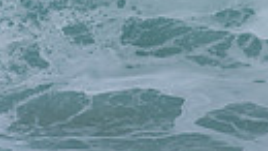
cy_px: -63
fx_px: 16650
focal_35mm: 2344
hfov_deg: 0.9
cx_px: 64
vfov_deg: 0.5
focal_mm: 500
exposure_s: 1/2000
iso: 200
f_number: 5.6
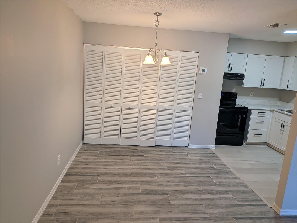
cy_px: 112
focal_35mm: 24
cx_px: 148
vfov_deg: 56.8
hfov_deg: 71.6
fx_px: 206
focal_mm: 4.53
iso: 23
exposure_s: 1/238
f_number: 1.7
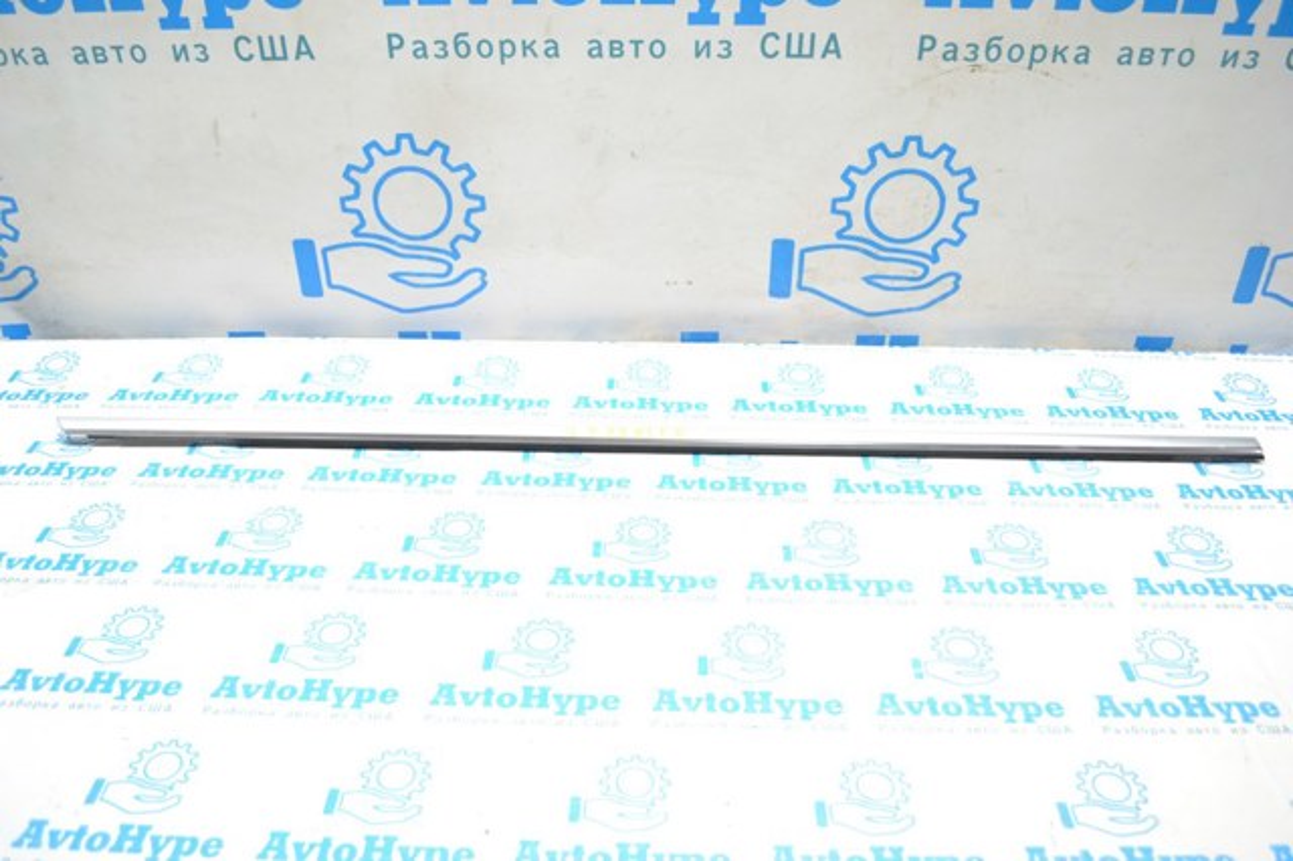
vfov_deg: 43.6
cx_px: 646
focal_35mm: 30
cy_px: 430
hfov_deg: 62.0
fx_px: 1077
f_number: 3.8
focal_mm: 20
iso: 1600
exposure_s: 1/250
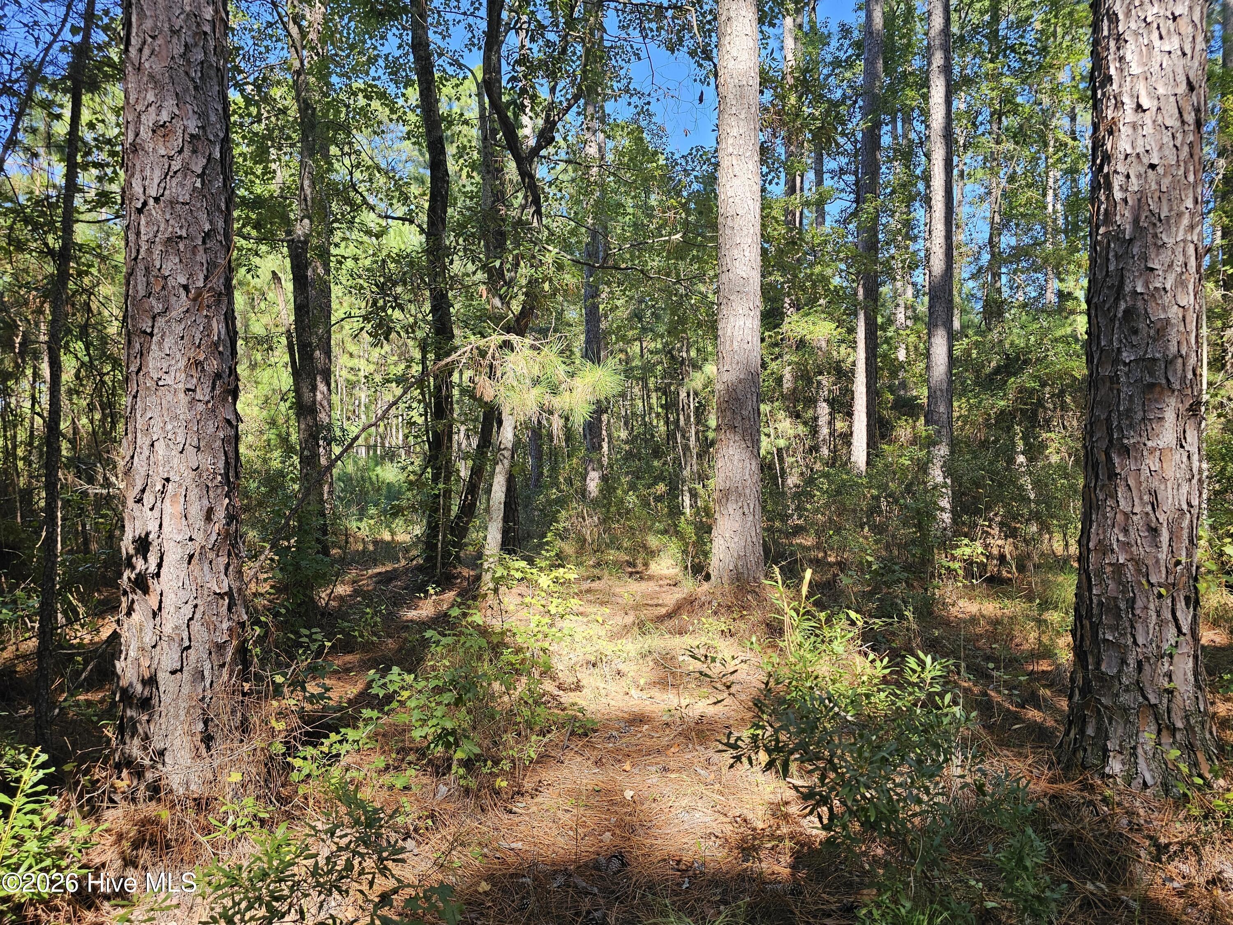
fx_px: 819
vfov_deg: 58.9
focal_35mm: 23
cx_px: 616
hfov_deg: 73.9
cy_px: 462
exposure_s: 1/180
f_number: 1.7
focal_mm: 6.3
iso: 20
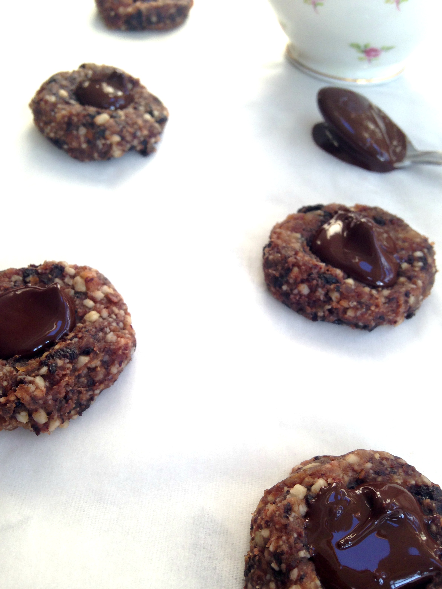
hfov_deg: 42.9
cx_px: 221
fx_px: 562
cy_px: 294
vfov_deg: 55.4
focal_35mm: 33
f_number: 2.4
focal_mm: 4.12
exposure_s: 1/60
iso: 50
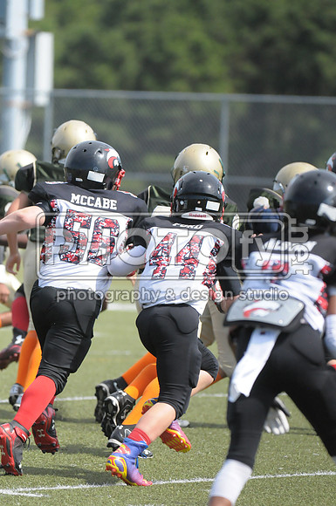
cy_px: 253
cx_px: 168
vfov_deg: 5.5
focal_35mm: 375
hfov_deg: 3.7
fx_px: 5265
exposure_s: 1/8000
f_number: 4
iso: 1600
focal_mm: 250
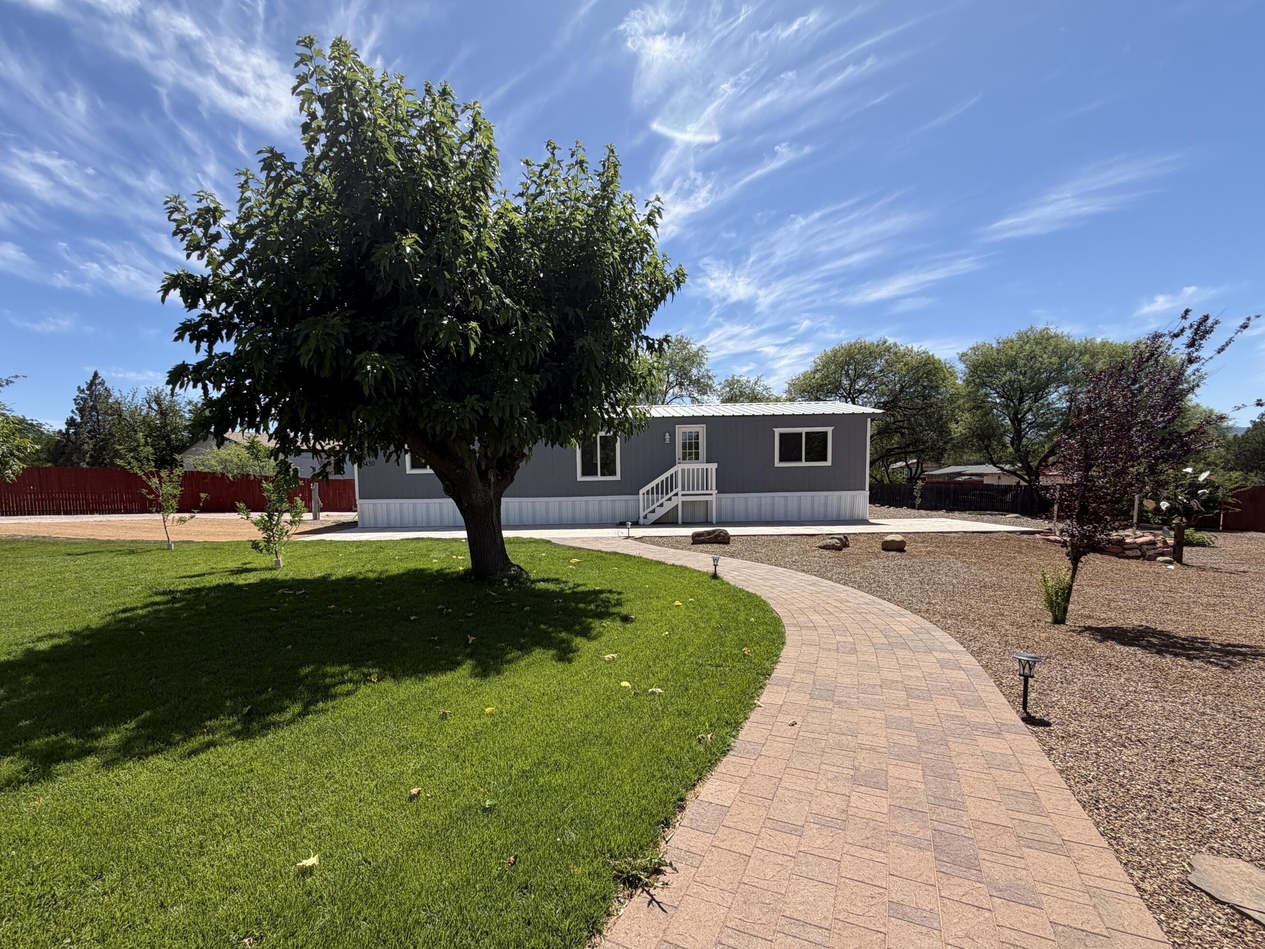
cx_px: 609
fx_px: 585
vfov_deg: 77.8
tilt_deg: -5.0
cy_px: 533
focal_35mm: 16
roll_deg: +1.0
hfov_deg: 94.5
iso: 25
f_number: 2.2
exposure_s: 1/770
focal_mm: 2.22
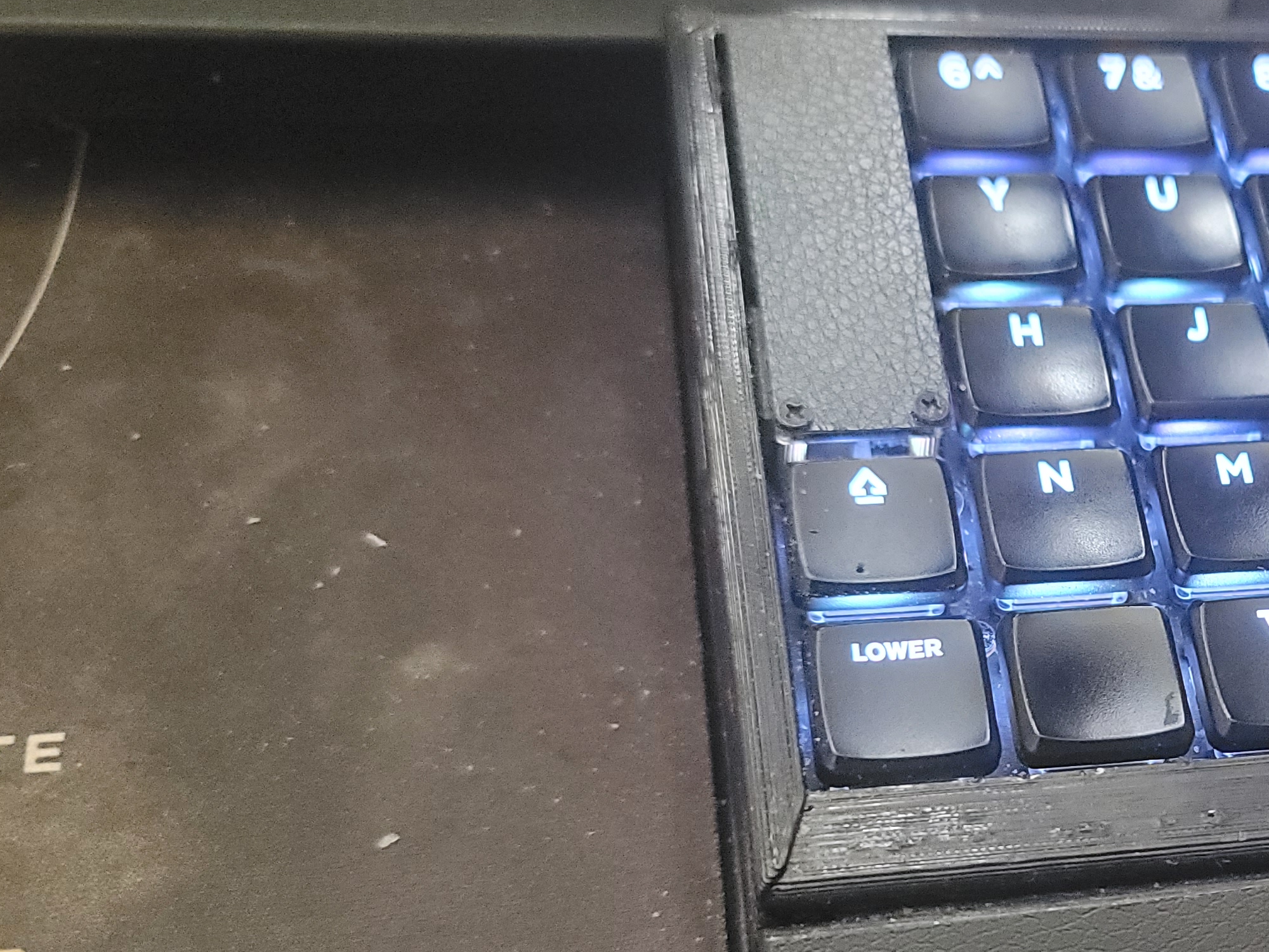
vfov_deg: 28.9
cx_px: 1132
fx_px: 1833
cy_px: 648
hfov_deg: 36.0
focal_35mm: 50
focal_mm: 7
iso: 500
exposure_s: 1/24
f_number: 1.8
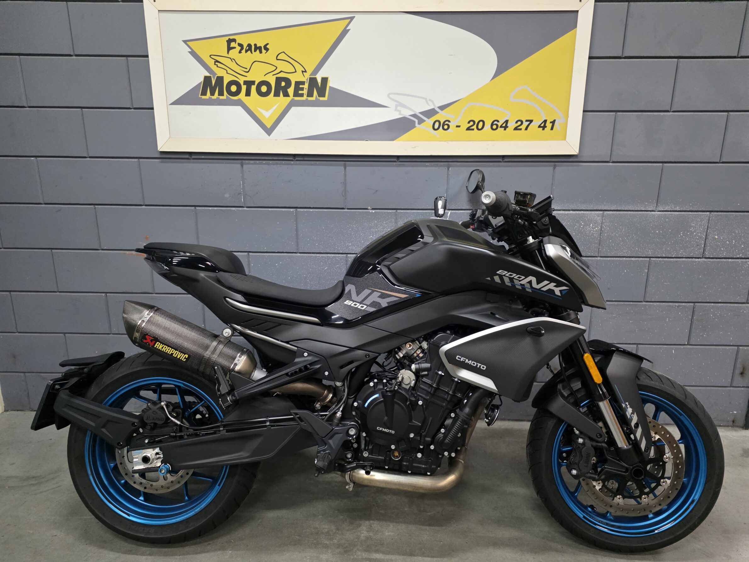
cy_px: 281
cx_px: 374
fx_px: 498
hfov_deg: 73.9
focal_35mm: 23
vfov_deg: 58.9
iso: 1600
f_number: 1.7
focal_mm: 6.25
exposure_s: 1/100
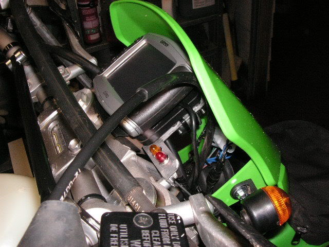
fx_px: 361
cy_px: 124
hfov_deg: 49.0
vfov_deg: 37.7
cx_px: 164
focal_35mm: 38
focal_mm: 6.3
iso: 160
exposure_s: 1/45
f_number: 6.6
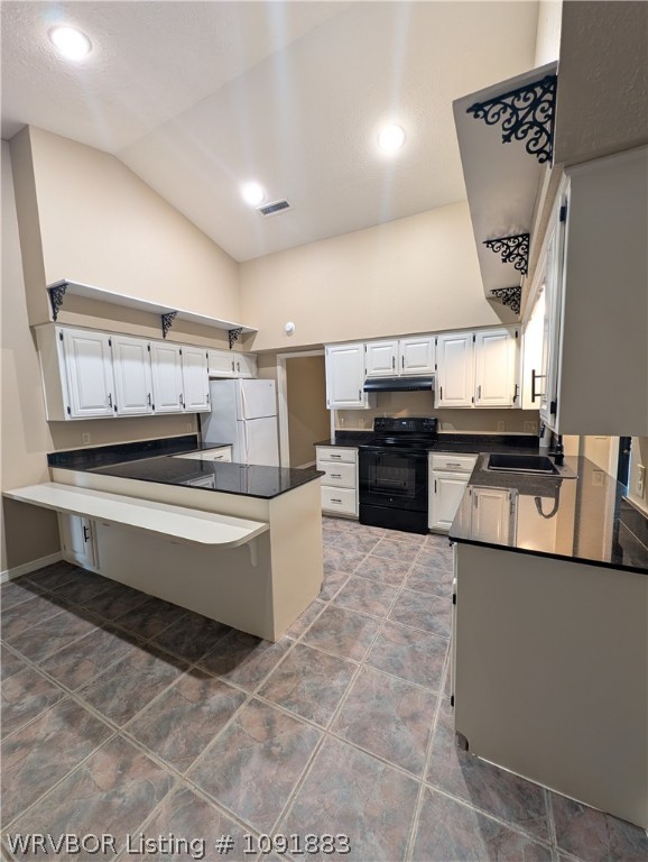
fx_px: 299
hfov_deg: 94.6
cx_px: 324
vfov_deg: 110.5
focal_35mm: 12
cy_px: 431
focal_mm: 2.02
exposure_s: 1/24
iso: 137
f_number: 1.7
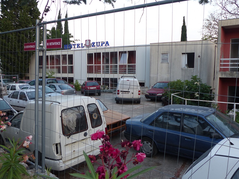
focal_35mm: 30
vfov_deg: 46.8
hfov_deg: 60.0
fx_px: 207
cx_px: 120
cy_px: 90
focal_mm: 5.5
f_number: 2.8
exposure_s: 1/60
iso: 100
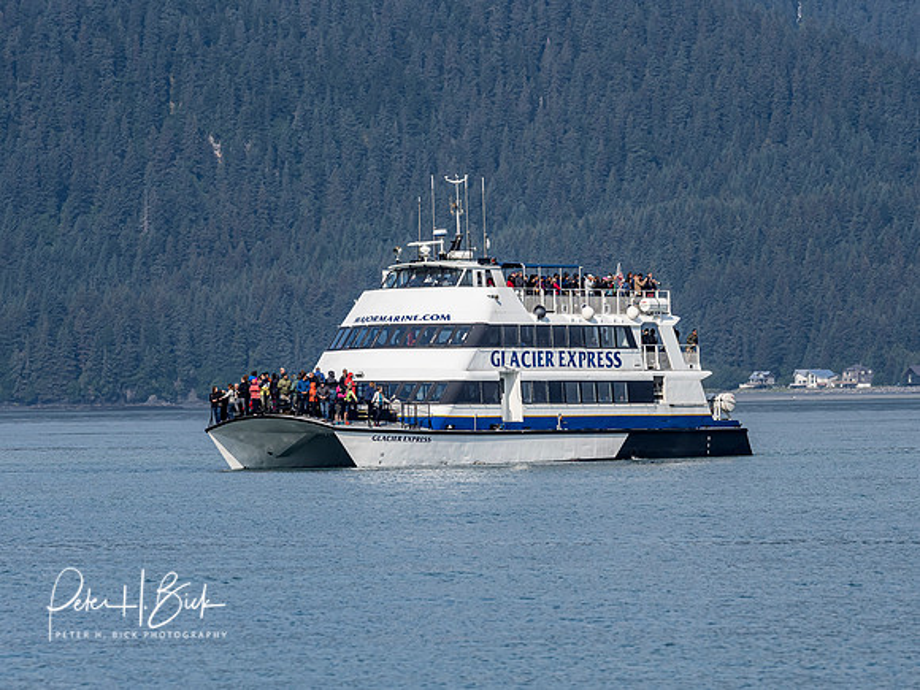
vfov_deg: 5.0
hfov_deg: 6.6
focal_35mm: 300
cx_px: 460
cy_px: 345
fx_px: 7973
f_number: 5
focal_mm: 150
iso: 250
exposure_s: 1/2000
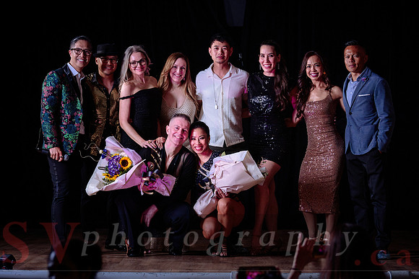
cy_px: 109
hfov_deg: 16.2
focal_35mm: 126
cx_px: 161
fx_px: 1468
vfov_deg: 10.9
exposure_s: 1/200
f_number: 3.2
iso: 400
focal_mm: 86
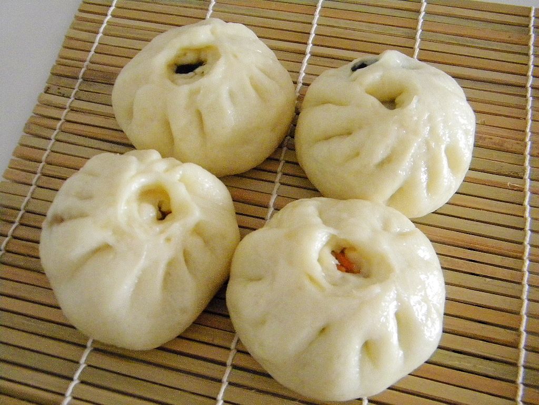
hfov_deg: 45.8
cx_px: 270
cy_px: 202
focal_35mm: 41
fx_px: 638
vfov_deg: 35.1
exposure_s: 1/27.4
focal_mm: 7.3
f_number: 3.8
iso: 800
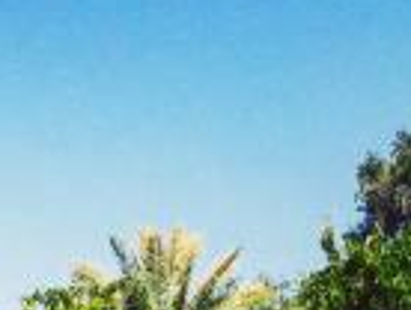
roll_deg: -4.3
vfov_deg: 6.7
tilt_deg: +2.3
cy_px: 584
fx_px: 2557
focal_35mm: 215
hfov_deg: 9.2
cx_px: 235
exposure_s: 1/3597
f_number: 2.2
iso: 32
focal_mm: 4.15
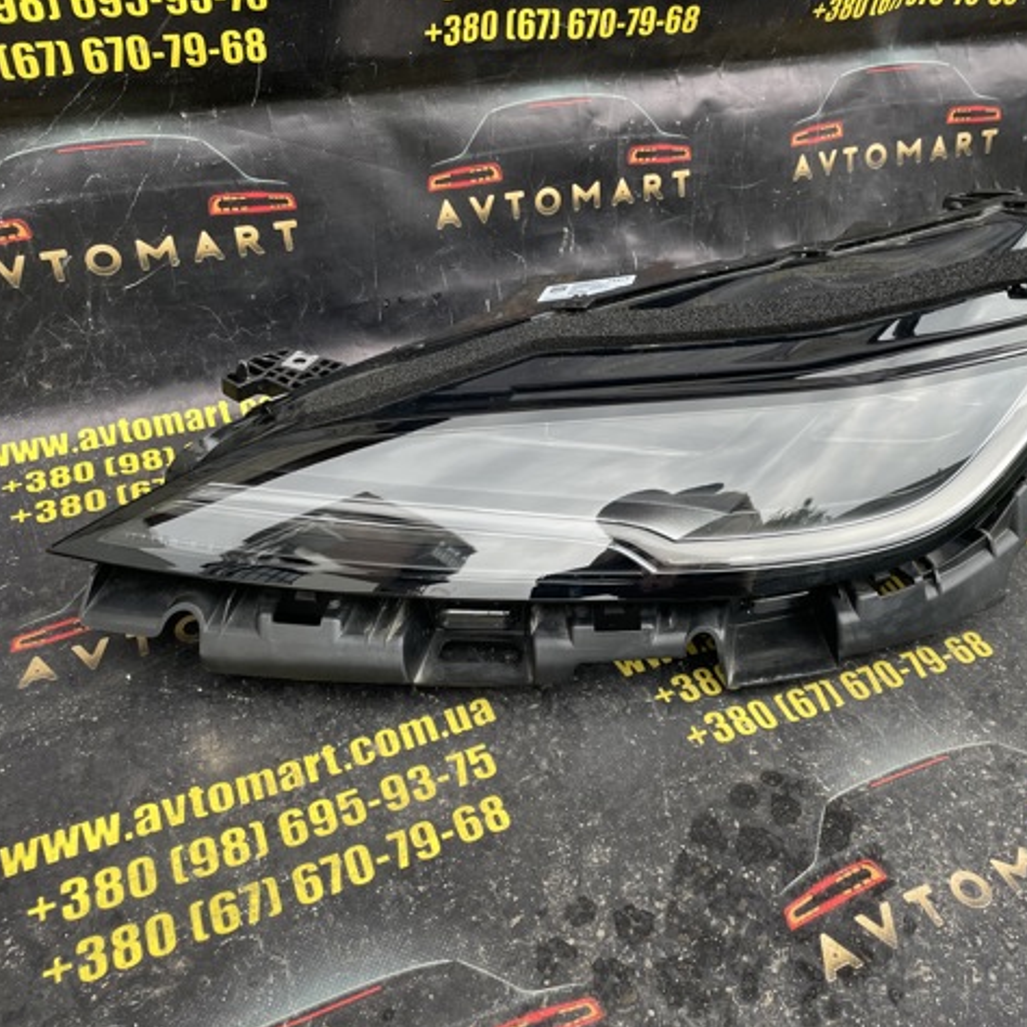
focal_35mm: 31
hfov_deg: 52.0
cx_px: 644
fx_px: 1041
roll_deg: -3.9
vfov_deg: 52.5
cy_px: 517
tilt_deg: -34.8
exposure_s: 1/121
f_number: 1.6
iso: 50
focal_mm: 4.2
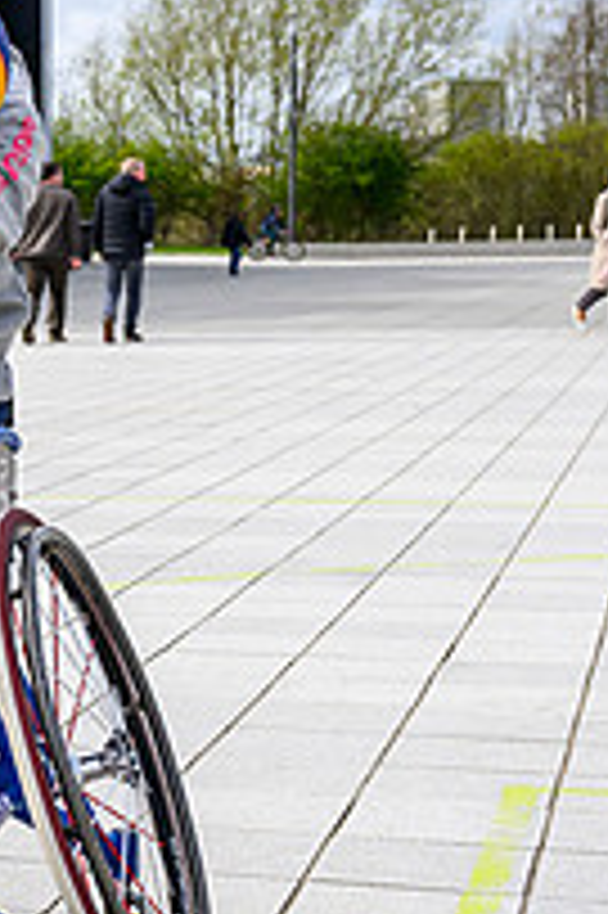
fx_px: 2664
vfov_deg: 19.4
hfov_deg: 12.2
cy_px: 330
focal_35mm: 105
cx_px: -410
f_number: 5
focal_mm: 31
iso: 500
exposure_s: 1/2000
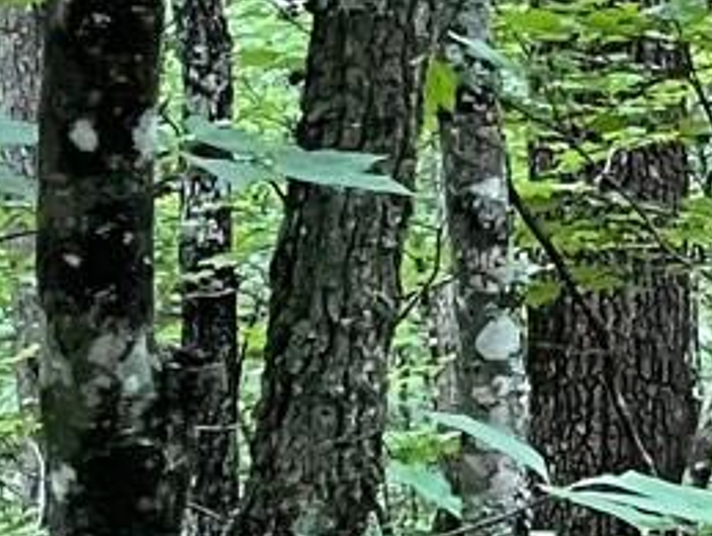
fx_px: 4161
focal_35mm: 202
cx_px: 2573
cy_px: 492
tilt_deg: -3.3
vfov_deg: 7.4
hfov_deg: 7.6
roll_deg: +0.0
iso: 125
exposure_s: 1/69
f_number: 1.6
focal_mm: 4.2
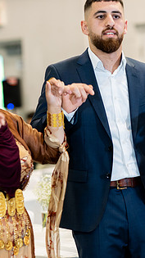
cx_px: 103
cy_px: 126
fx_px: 1122
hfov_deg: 7.4
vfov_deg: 13.1
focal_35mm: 164
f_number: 2
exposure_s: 1/200
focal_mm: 85
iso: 640
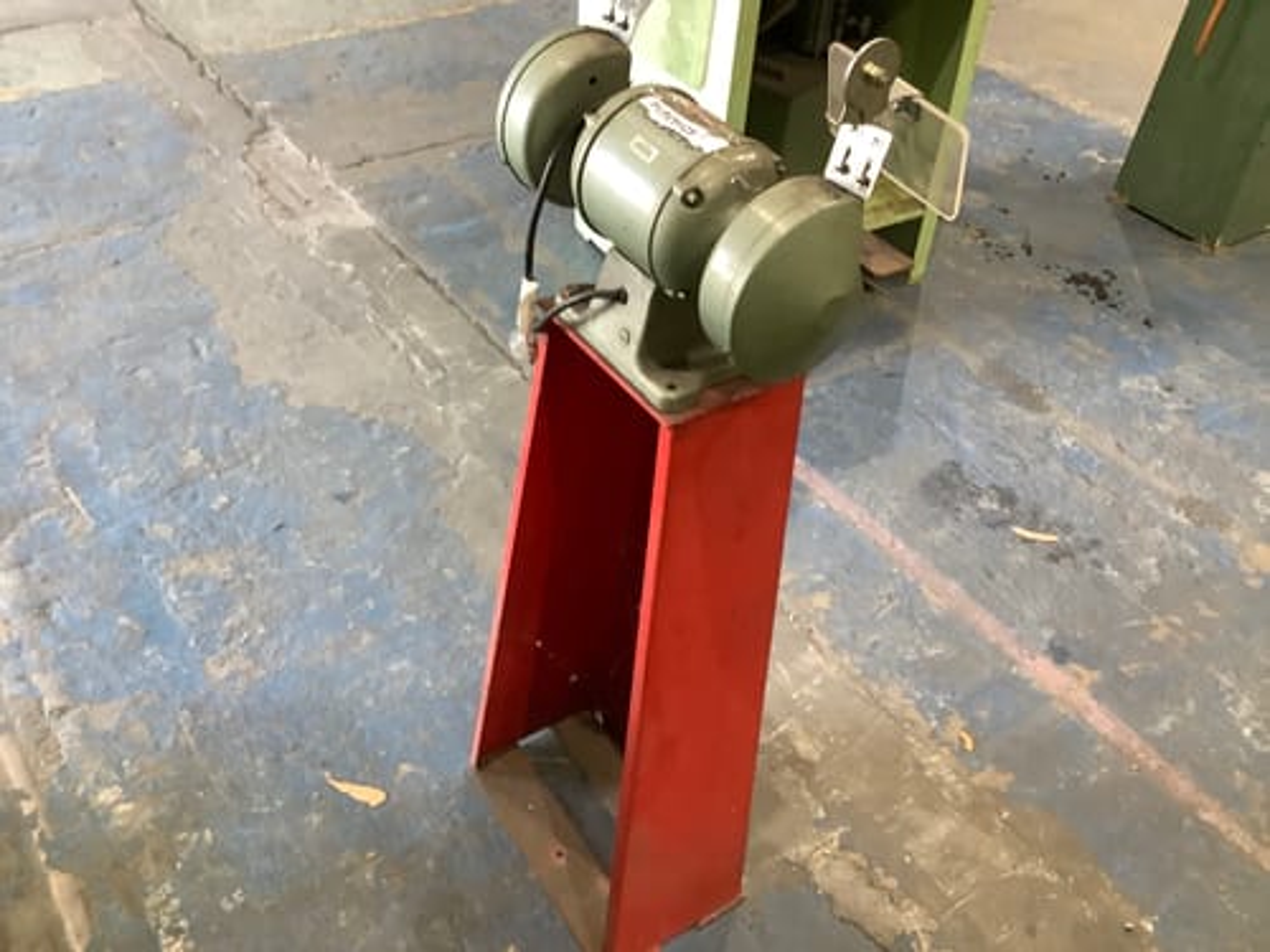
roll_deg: +0.3
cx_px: 635
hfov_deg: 58.4
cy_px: 476
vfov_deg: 45.4
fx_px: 1137
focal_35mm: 31
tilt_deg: -40.6
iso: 250
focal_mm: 3.3
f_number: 2.4
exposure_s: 1/50
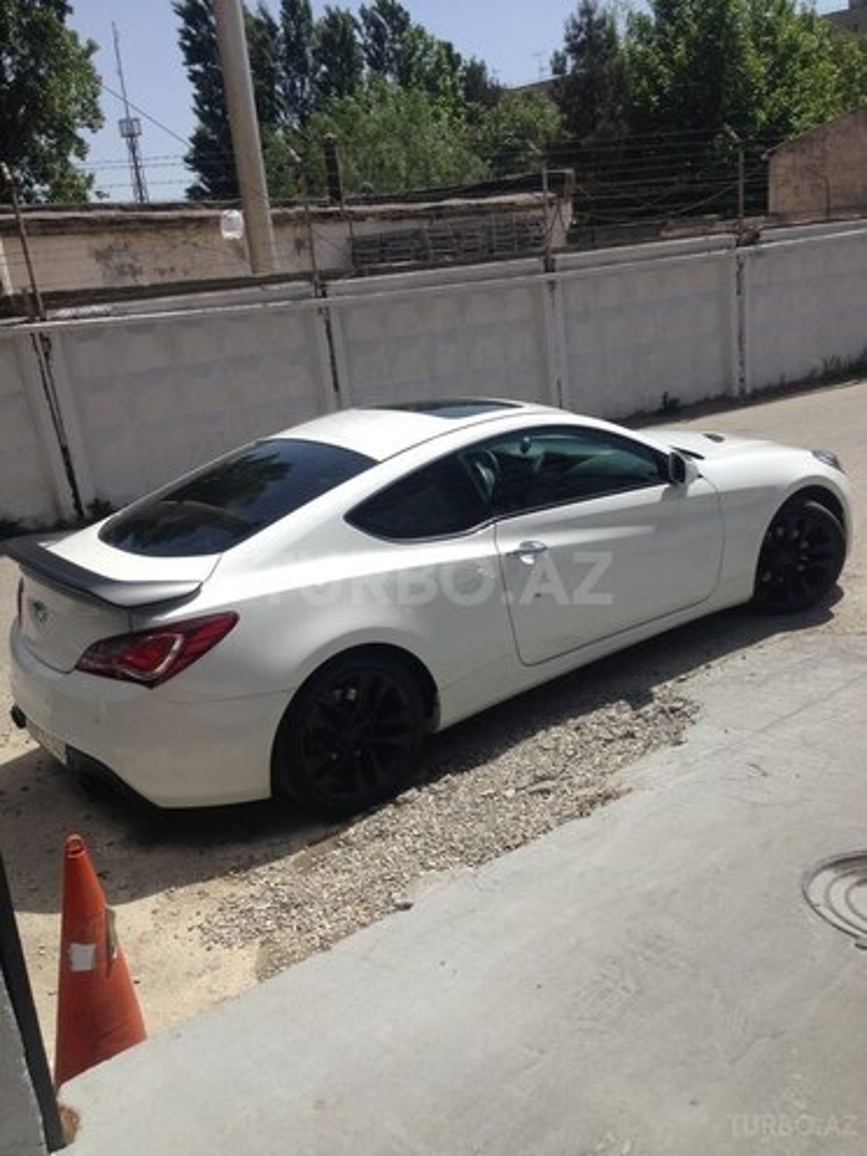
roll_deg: +5.4
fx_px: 1102
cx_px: 434
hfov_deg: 42.9
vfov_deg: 55.4
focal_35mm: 33
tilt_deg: -11.8
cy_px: 578
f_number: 2.4
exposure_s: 1/1938
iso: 50
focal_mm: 4.12
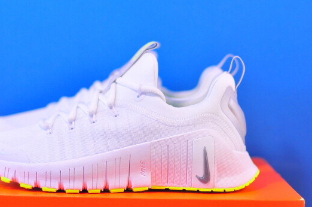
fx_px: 995
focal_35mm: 115
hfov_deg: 17.8
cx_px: 116
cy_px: 67
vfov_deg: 11.9
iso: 250
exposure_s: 1/320
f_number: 2
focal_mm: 50
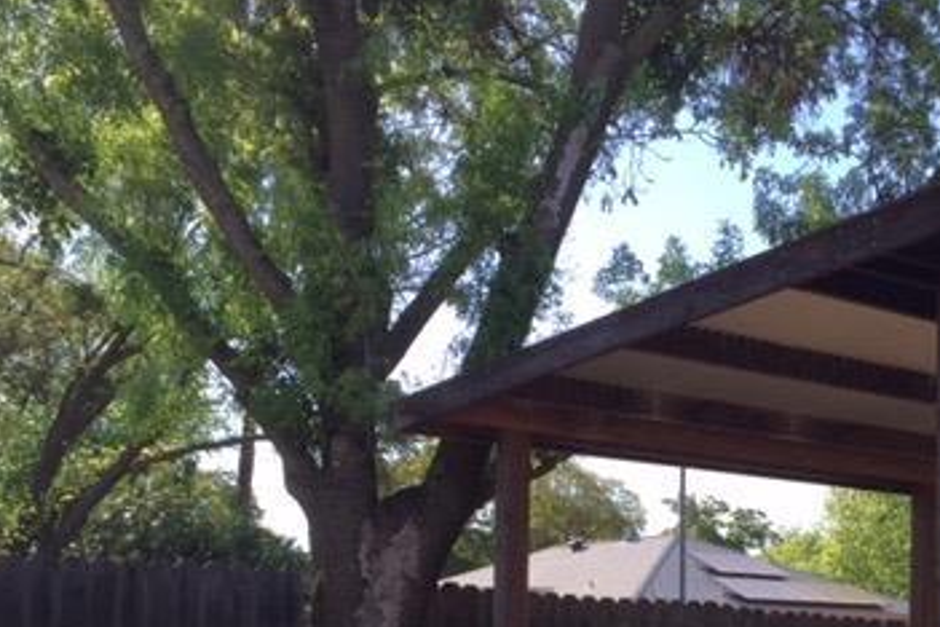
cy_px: 614
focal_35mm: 55
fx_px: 1436
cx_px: 726
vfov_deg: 23.7
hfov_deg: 35.3
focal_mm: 4.15
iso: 32
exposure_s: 1/659
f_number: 2.2
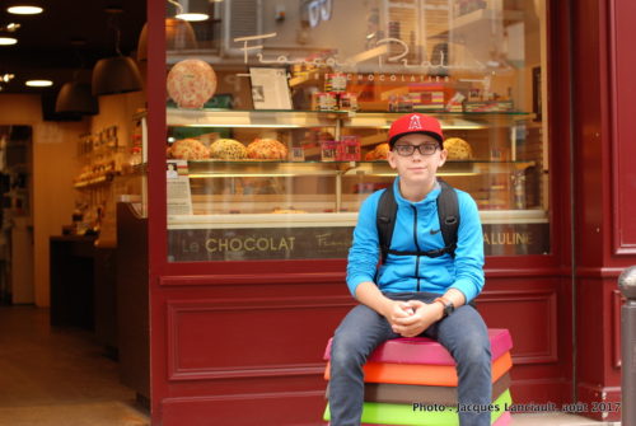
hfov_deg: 27.0
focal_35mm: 75
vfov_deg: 18.2
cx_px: 318
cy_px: 213
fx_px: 1327
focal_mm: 50
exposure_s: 1/60
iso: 100
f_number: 4
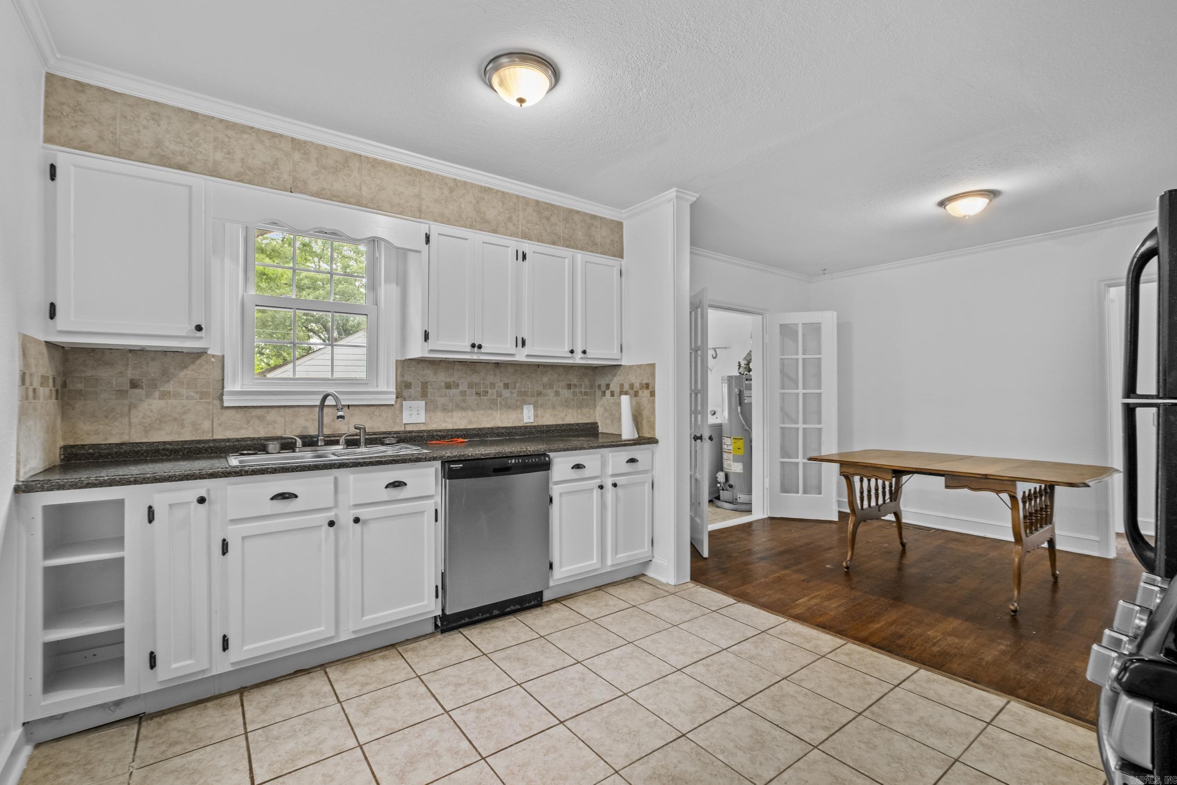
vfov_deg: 77.3
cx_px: 588
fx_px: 490
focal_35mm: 15
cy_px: 392
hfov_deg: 100.4
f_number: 8
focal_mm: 10
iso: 400
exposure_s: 1.3
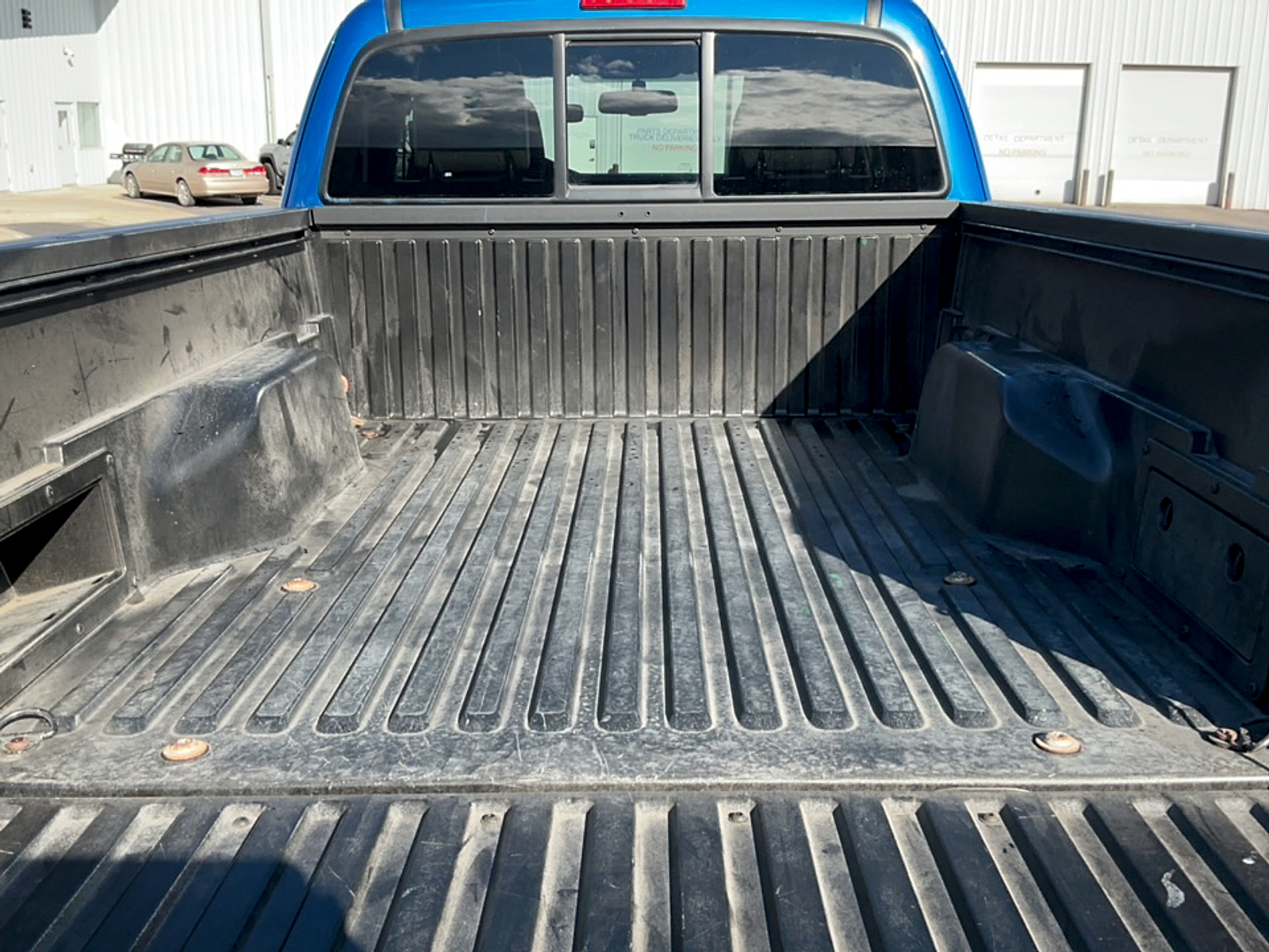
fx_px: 1100
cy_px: 476
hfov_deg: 60.0
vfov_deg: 46.8
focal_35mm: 30
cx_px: 634
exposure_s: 1/540
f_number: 1.8
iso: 25
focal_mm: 3
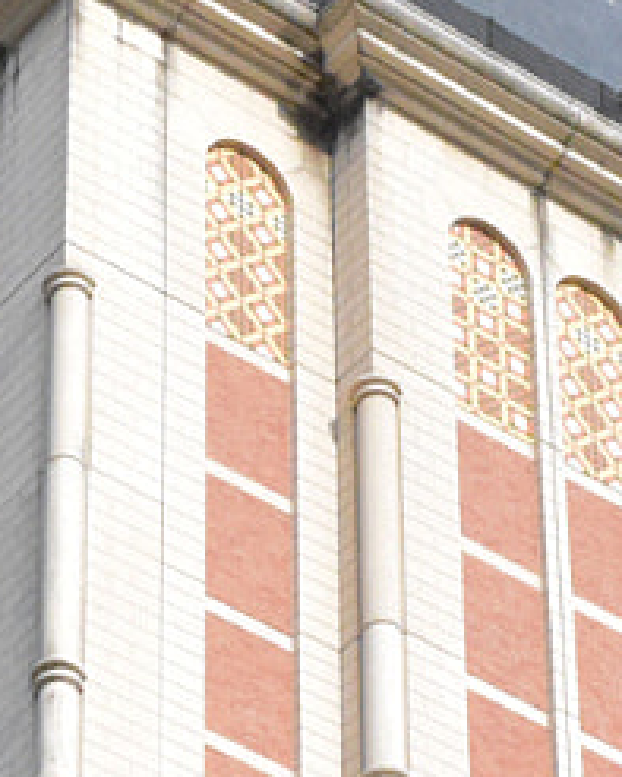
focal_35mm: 220
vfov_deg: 8.7
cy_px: 922
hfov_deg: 7.0
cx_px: 129
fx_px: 5059
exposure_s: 1/4000
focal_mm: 24
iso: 5000
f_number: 11
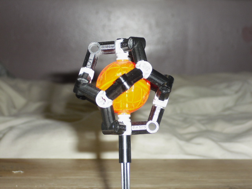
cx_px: 126
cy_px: 94
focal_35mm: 105
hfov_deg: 18.7
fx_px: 764
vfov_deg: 14.1
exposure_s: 1/60
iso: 200
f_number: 5.6
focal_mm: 18.9
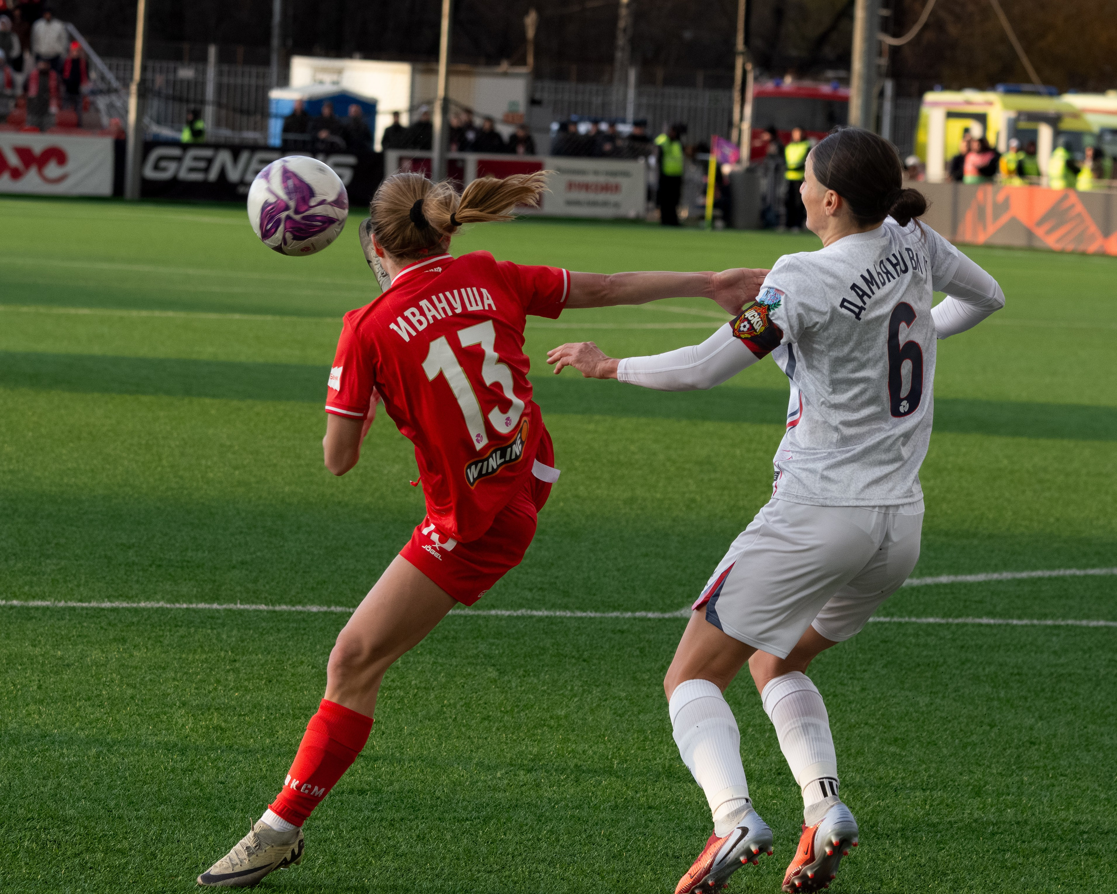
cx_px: 457
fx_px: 6941
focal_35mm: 210
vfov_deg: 7.4
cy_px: 309
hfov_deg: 9.2
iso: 800
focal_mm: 95
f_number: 5
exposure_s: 1/1000
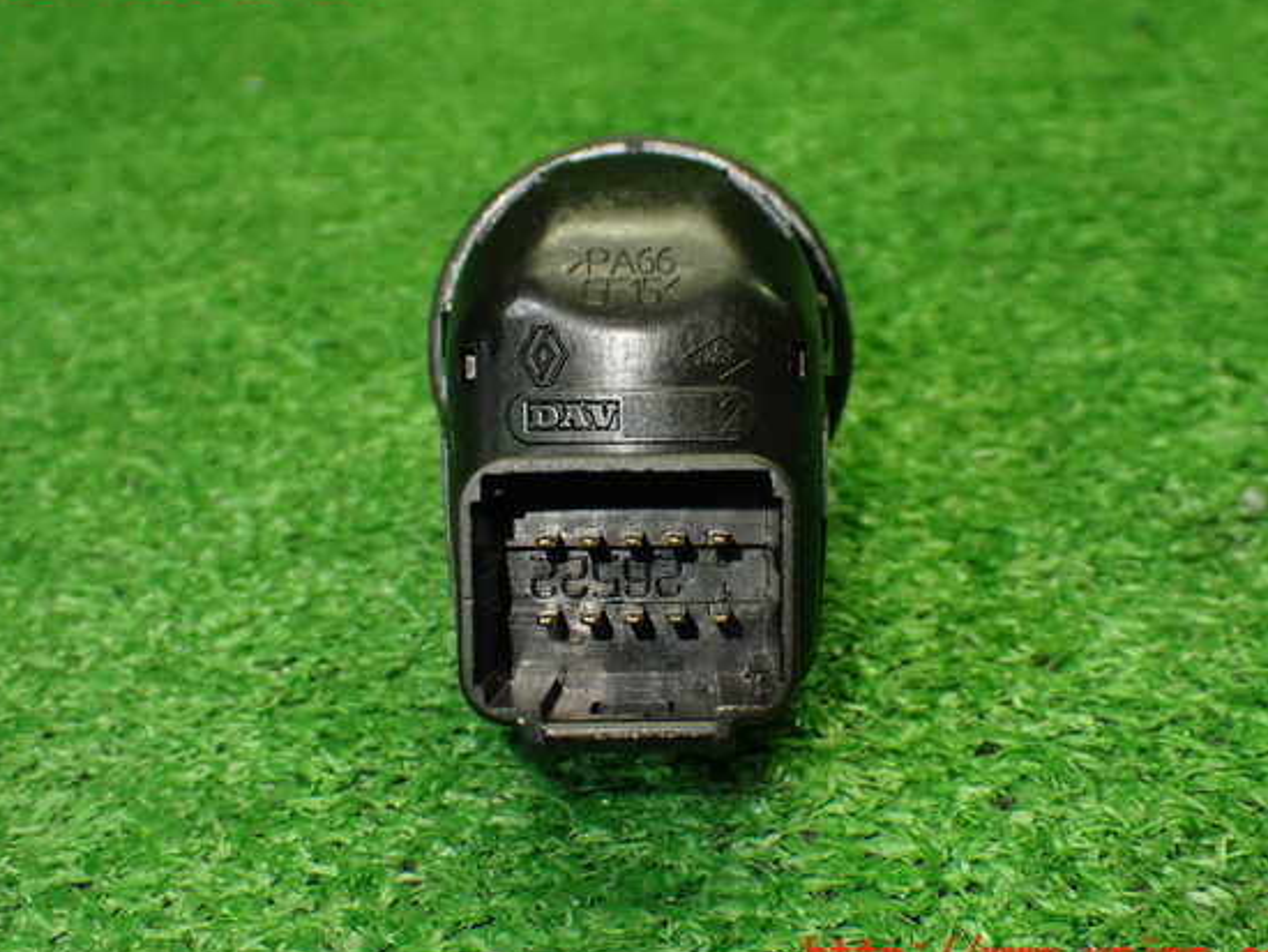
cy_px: 470
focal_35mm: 48
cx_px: 634
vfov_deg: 30.3
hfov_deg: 39.6
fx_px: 1759
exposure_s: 1/125
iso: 800
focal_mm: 7.84
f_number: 2.9
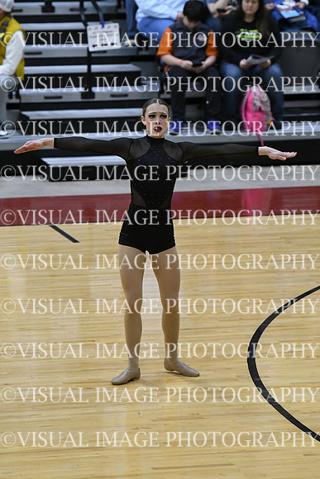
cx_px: 160
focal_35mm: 247
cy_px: 240
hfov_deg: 5.6
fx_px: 3291
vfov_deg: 8.3
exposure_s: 1/500
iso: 5000
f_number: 4
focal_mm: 165
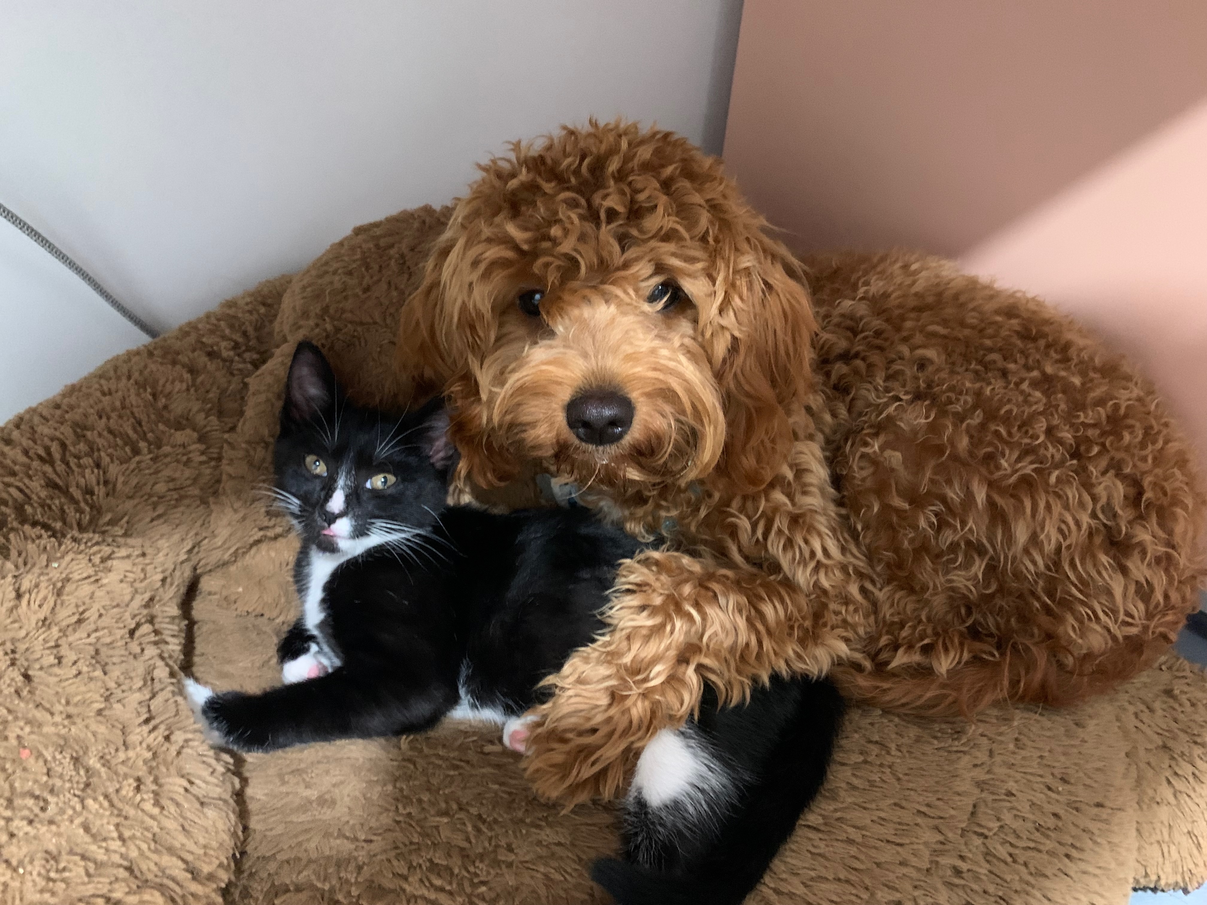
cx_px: 604
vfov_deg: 53.1
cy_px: 452
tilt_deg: -31.7
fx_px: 907
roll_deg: -5.7
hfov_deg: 67.3
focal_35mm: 26
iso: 640
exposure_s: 1/24
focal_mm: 4.25
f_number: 1.8
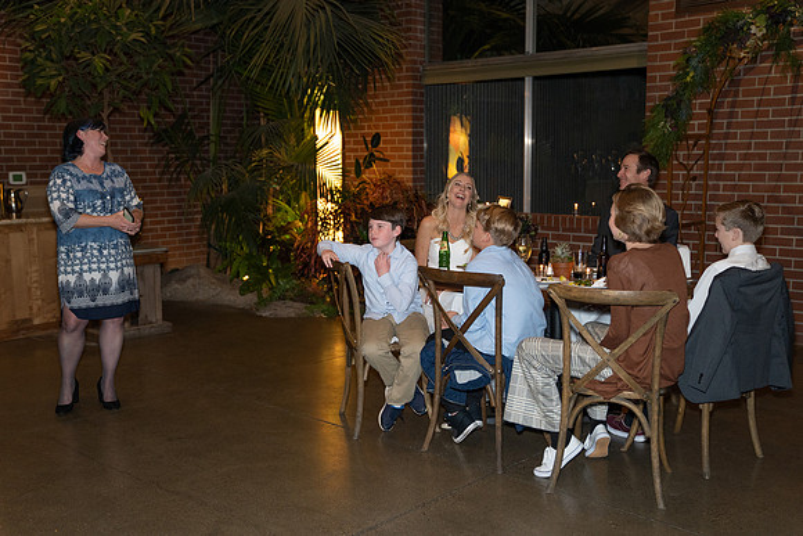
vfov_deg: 34.2
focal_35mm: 39
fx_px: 870
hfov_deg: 49.5
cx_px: 402
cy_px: 268
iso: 2000
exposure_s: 1/125
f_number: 2.8
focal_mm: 39
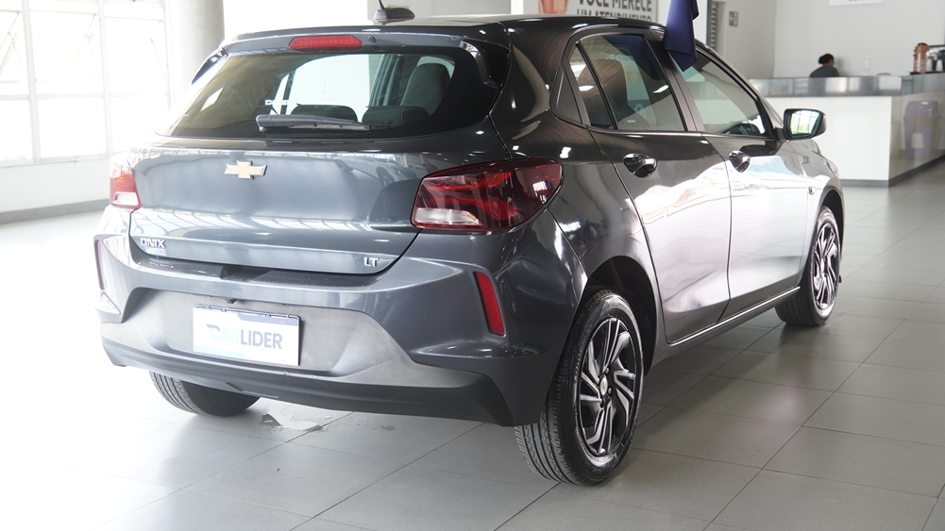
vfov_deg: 26.5
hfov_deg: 45.5
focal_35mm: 45
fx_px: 1128
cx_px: 467
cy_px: 237
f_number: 2.8
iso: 250
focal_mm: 28
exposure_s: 1/50
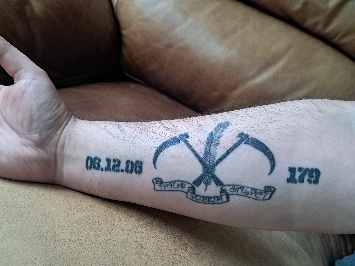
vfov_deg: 51.4
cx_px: 178
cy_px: 133
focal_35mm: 27
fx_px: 277
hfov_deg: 65.3
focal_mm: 4
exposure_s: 1/50
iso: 640
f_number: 1.8
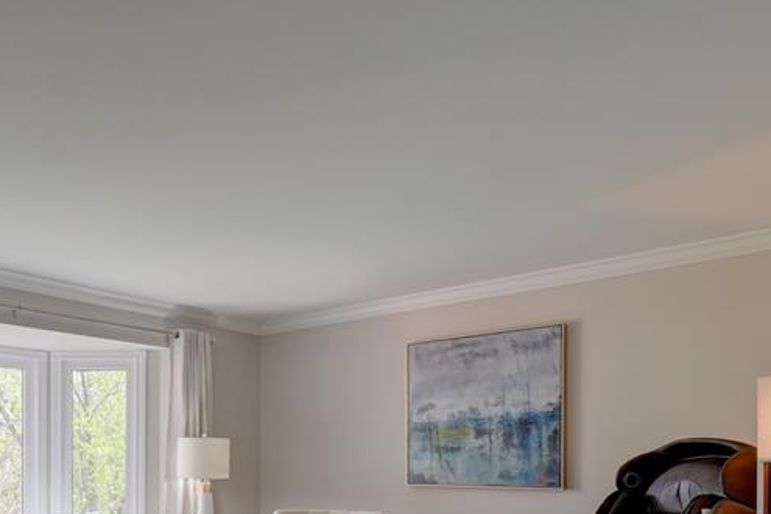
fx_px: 664
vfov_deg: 39.2
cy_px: 467
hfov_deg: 56.0
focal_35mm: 31
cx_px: 154
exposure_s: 1/15
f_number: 8
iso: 400
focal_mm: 10
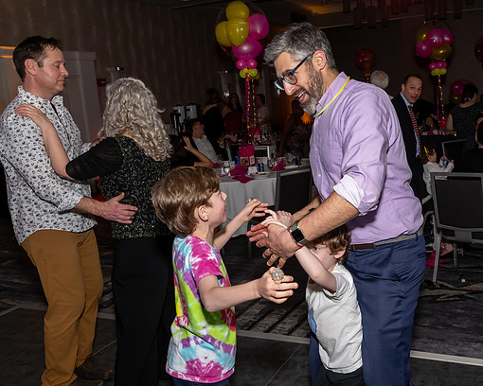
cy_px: 179
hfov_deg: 51.9
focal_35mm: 34
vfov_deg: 43.3
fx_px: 486
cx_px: 321
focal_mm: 17
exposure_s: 1/250
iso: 800
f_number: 7.1
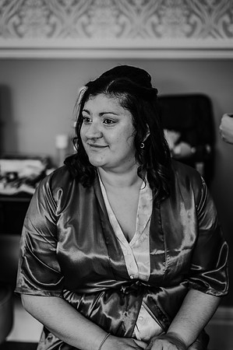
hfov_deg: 16.0
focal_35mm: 85
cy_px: 175
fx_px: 827
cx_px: 116
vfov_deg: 23.9
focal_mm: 85
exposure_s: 1/125
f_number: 1.8
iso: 320
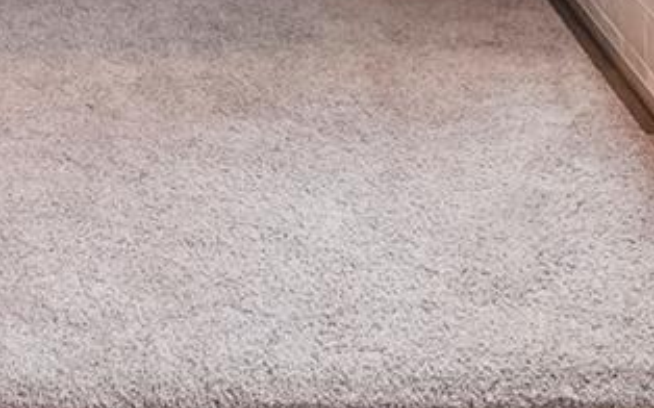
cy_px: -616
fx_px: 1390
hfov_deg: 25.8
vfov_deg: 12.5
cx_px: 92
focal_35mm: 78
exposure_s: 1/25
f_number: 8
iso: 800
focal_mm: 10
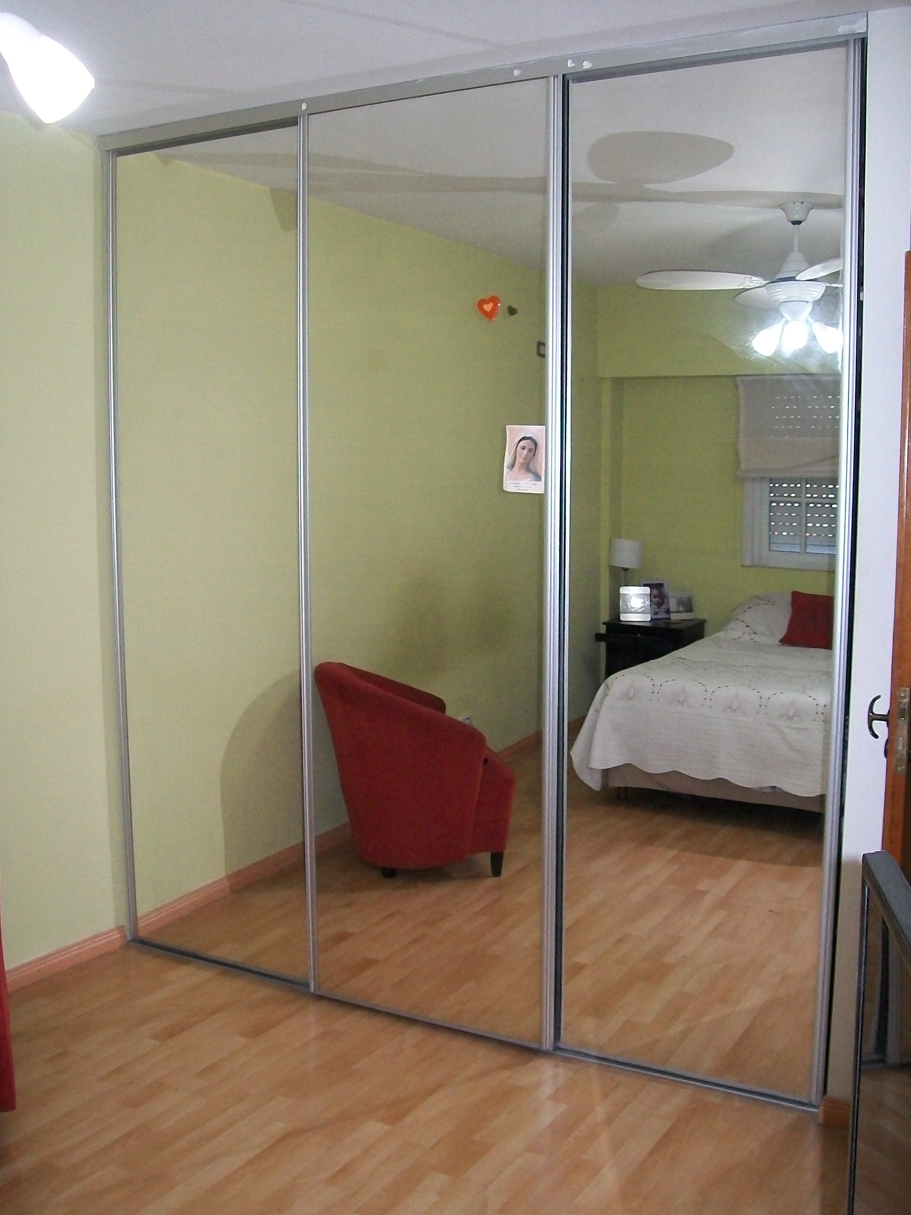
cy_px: 608
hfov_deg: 39.7
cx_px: 456
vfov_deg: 51.4
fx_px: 1263
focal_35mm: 36
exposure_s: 1/30
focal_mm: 6
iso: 240
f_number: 2.7
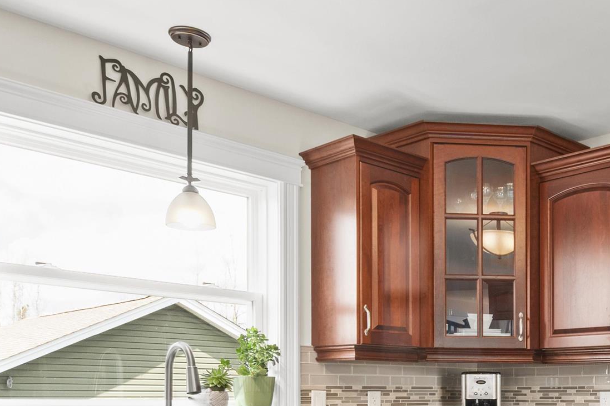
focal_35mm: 42
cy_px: 427
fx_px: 712
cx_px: 536
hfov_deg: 42.9
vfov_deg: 29.3
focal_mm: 10
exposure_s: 1/1.67
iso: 400
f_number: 10
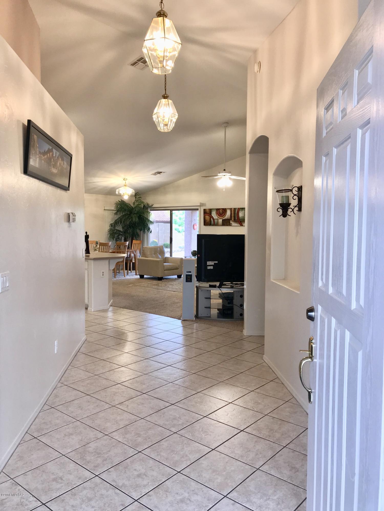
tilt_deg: -3.4
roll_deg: -0.4
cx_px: 192
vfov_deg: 63.4
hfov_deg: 49.7
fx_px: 414
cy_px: 256
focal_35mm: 28
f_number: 1.8
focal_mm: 3.99
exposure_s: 1/44
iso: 20
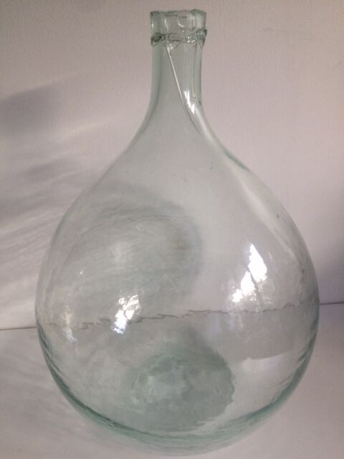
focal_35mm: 29
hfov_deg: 48.2
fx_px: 384
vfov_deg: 61.7
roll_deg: +1.6
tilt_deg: -26.3
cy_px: 230
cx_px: 172
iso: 64
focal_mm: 4.15
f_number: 2.2
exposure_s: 1/33
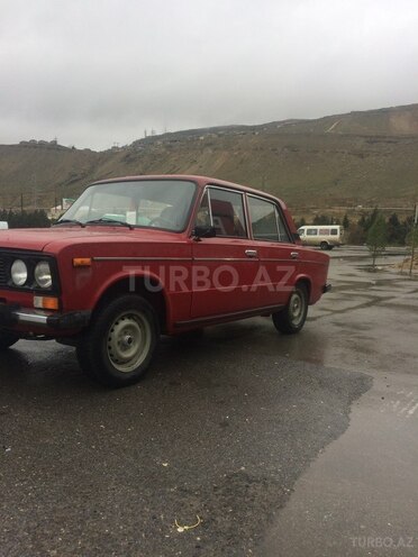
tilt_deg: -5.9
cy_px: 278
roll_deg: -0.4
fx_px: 467
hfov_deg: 48.2
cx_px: 209
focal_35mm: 29
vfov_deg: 61.7
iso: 50
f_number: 2.2
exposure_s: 1/50
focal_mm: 4.15
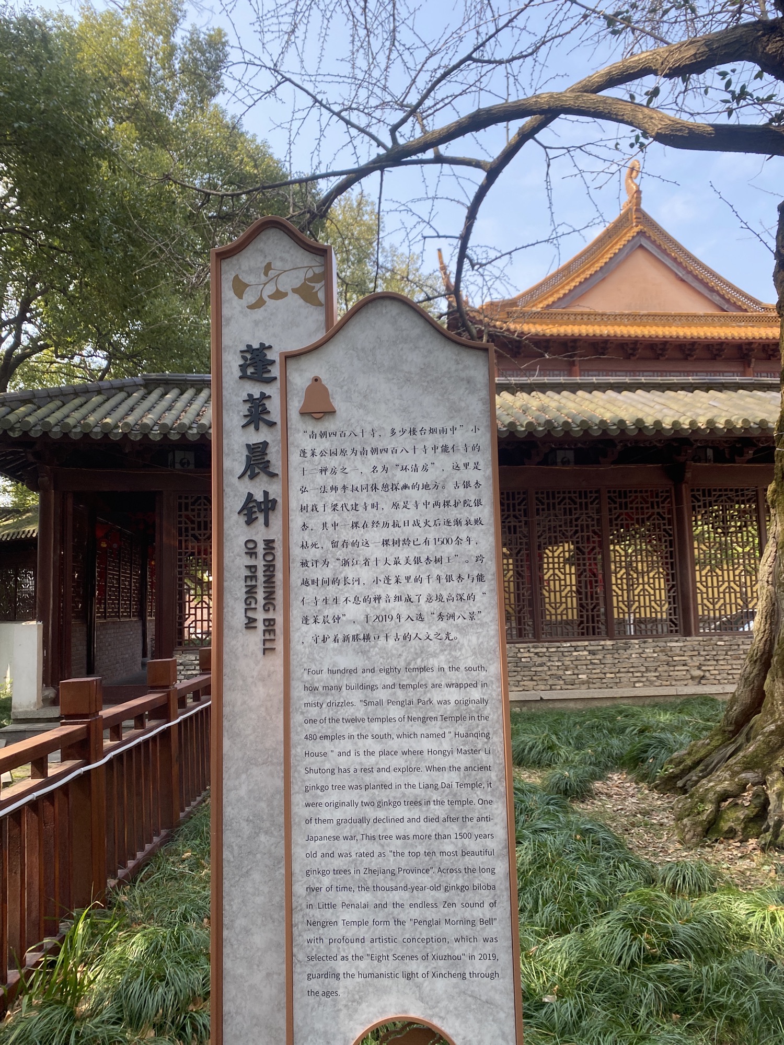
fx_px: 785
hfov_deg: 53.1
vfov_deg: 67.3
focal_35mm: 26
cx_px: 392
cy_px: 522
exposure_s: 1/517
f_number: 1.8
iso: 32
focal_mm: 4.25
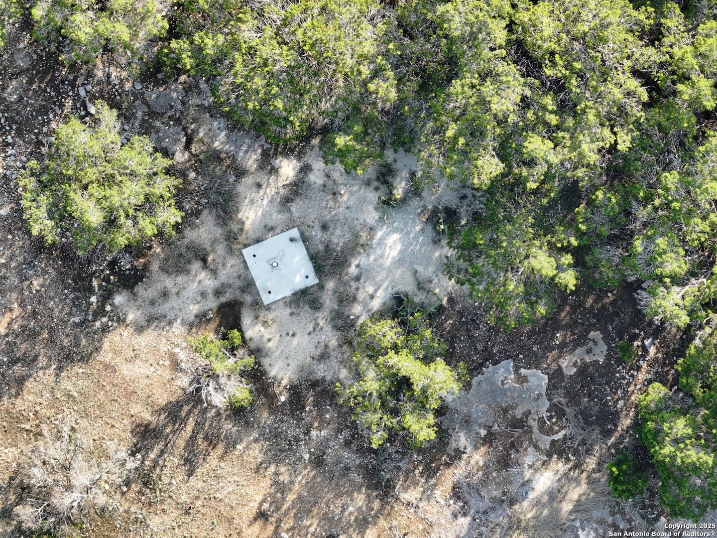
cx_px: 358
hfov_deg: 11.9
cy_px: 269
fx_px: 3438
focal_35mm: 166
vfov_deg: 8.9
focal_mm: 30.71
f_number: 3.4
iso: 100
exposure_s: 1/100
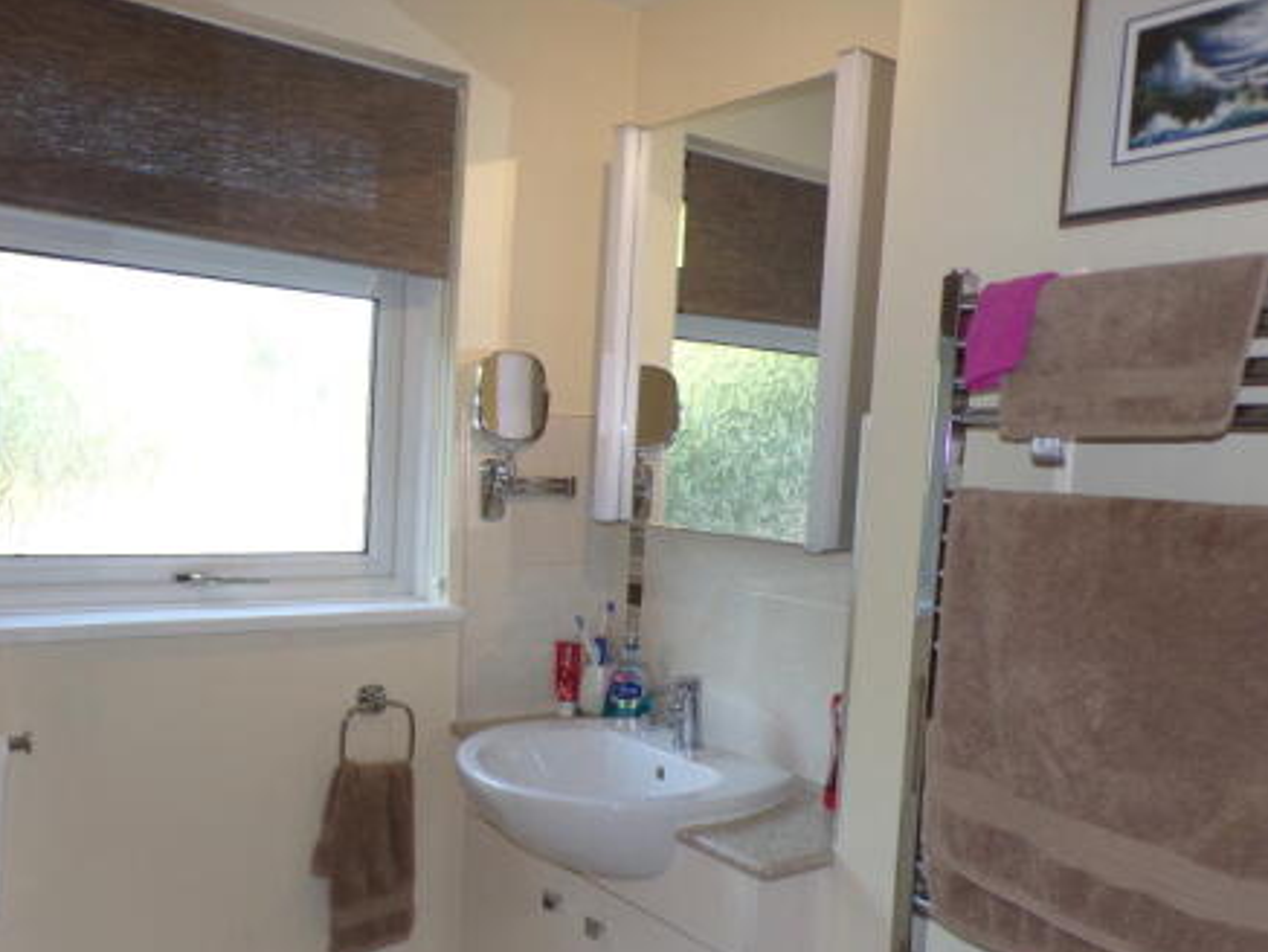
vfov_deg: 44.0
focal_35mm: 32
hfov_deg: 56.7
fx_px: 1172
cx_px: 582
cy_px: 553
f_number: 3
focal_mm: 4.3
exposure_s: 1/70
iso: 100
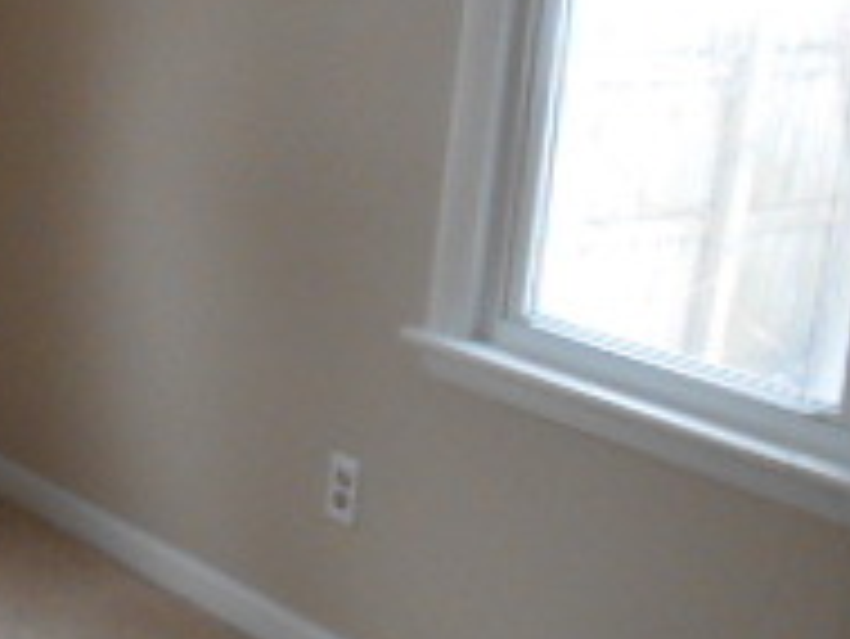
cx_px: -211
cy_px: 297
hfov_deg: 20.6
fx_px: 2162
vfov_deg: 16.8
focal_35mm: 88
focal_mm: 4.6
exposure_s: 1/30
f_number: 3.2
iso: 250
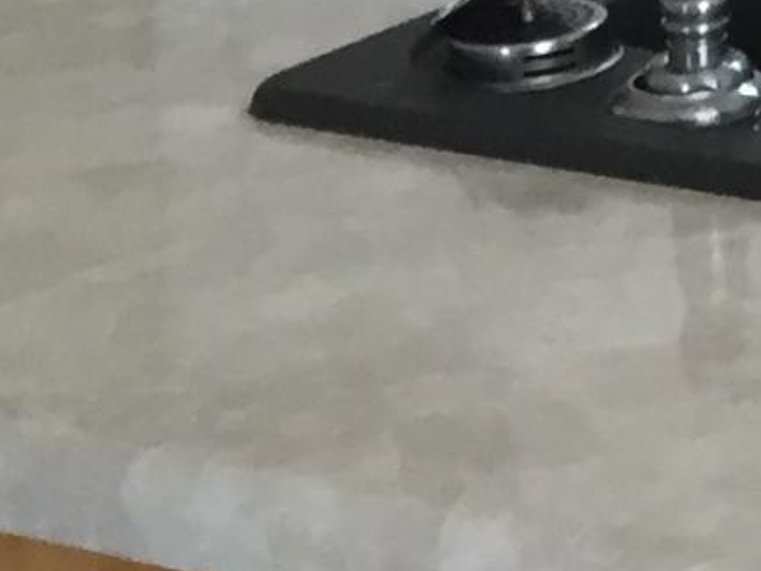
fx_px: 4420
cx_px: 2274
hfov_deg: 8.3
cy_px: -903
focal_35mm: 201
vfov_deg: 6.9
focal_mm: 4.15
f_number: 2.2
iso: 80
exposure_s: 1/30
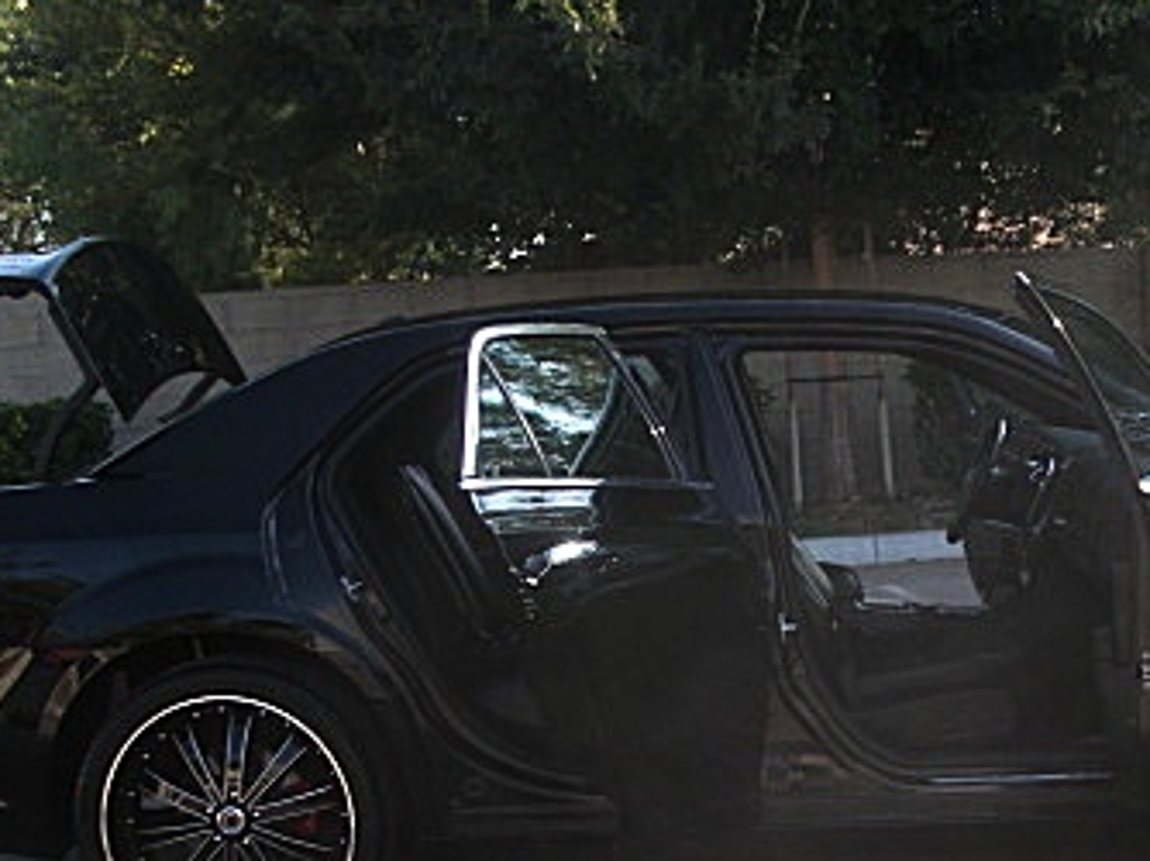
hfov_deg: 27.9
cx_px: 833
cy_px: 685
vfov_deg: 21.0
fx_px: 2291
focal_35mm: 69
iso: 50
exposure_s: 1/160
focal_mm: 6.3
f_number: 2.8
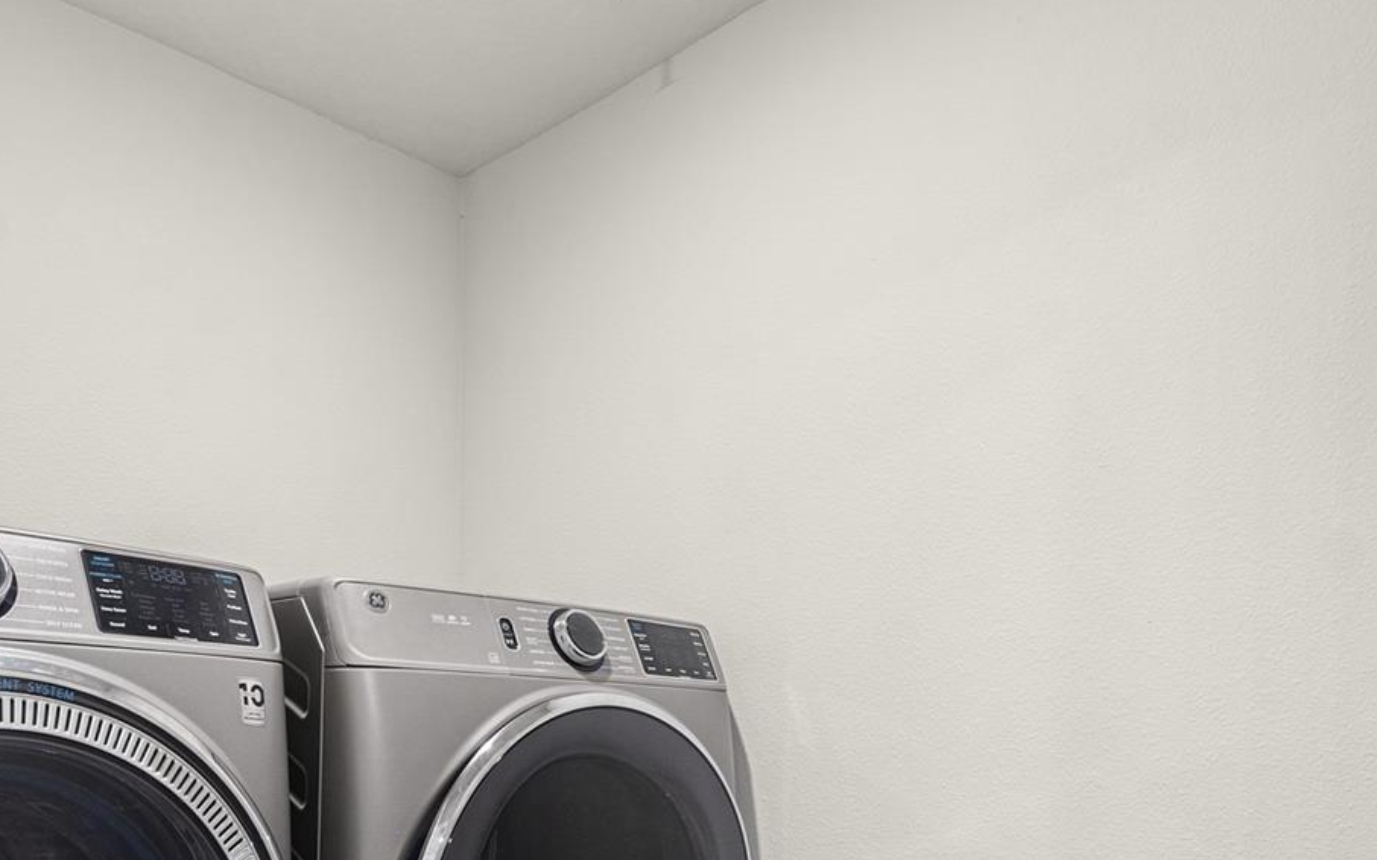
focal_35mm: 27
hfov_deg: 67.8
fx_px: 1013
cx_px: 564
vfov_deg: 42.9
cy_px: 738
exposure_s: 1.3
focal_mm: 10
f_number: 9
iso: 100
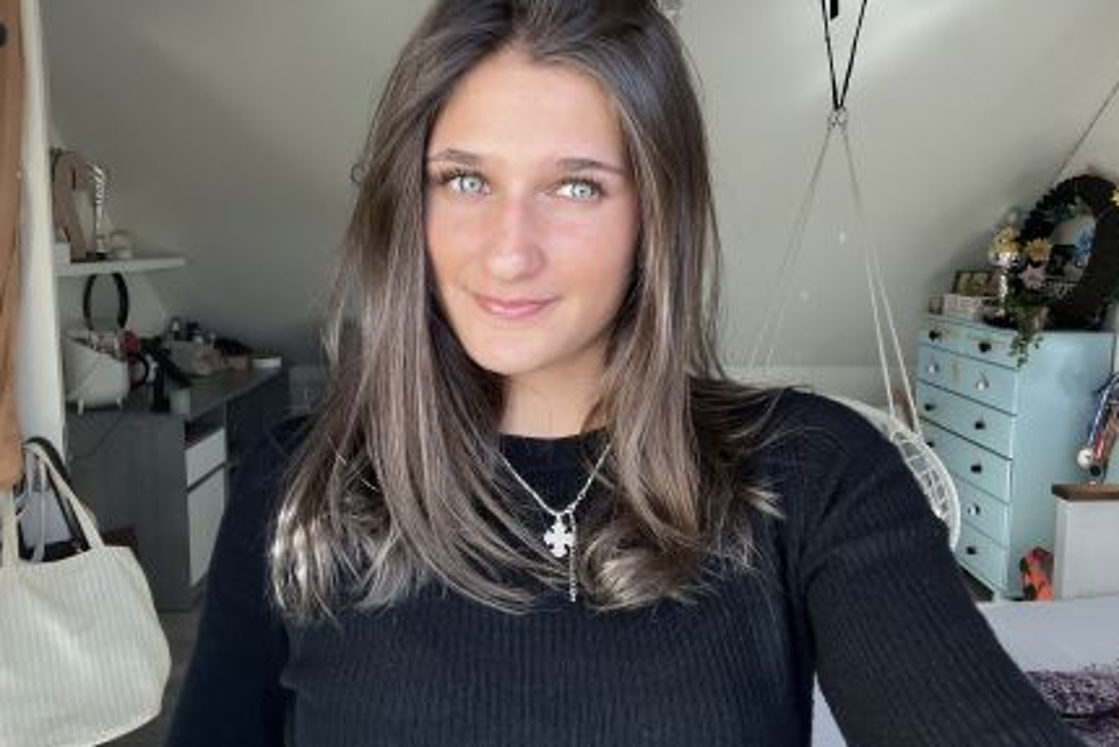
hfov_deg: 71.5
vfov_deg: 51.2
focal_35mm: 25
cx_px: 557
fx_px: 777
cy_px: 329
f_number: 2.2
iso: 40
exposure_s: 1/121
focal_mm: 2.71
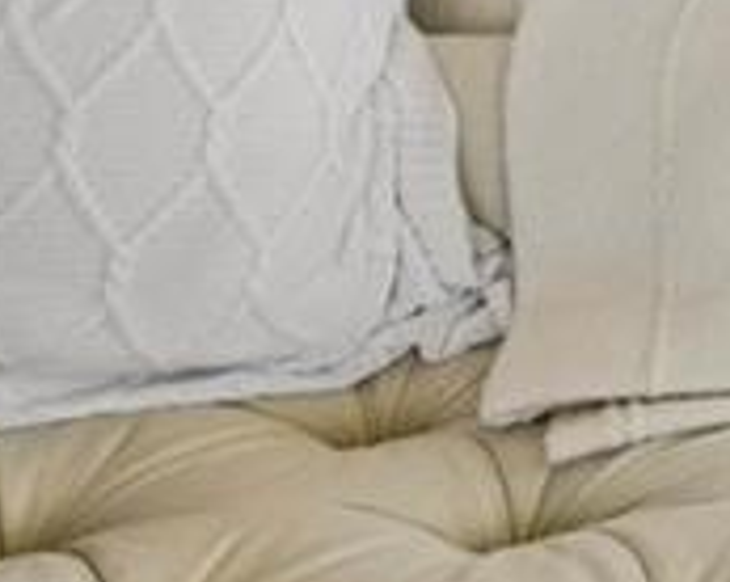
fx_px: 3755
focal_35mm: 174
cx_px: 2097
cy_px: -1248
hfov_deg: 9.2
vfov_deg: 7.6
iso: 200
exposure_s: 1/50
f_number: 9
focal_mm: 20
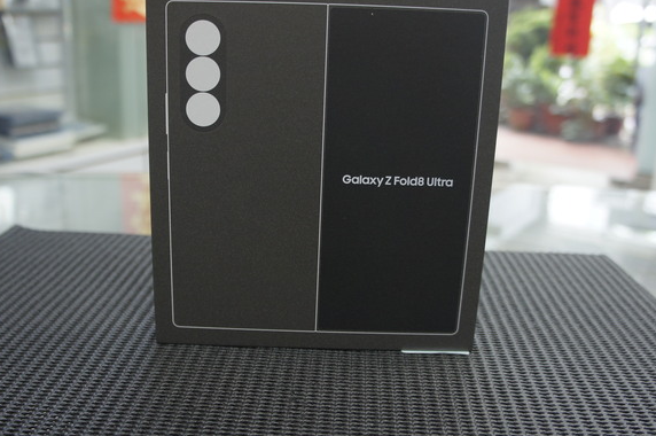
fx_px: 619
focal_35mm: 34
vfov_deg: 38.8
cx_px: 305
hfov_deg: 55.8
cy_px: 208
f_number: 3.5
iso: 250
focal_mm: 18
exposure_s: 1/30
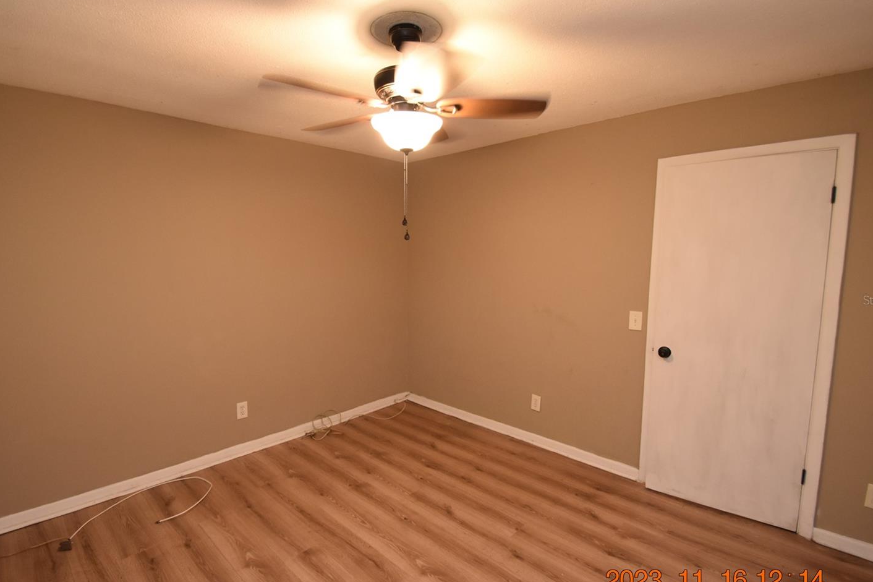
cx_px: 424
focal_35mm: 17
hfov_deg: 93.3
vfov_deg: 70.4
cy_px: 300
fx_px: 412
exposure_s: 1/60
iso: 1100
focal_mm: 10
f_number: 3.5
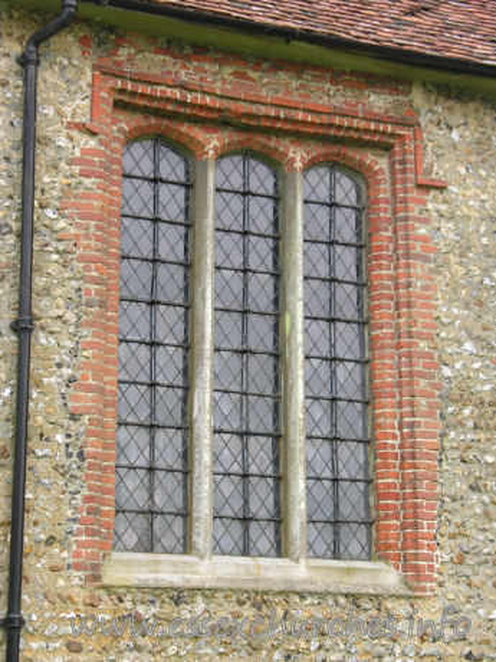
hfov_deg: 17.2
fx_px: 1643
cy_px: 331
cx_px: 248
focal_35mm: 86
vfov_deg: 22.8
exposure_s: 1/41.4
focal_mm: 21.8
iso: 50
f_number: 3.5
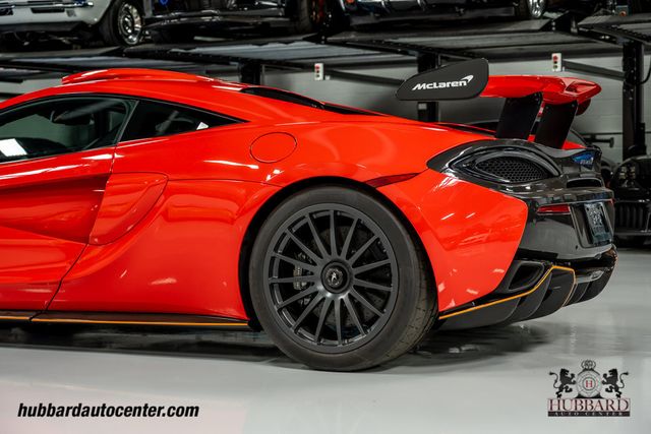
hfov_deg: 31.4
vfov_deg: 21.3
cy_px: 217
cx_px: 326
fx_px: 1158
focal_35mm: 64
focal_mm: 64
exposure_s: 1/60
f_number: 5
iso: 800
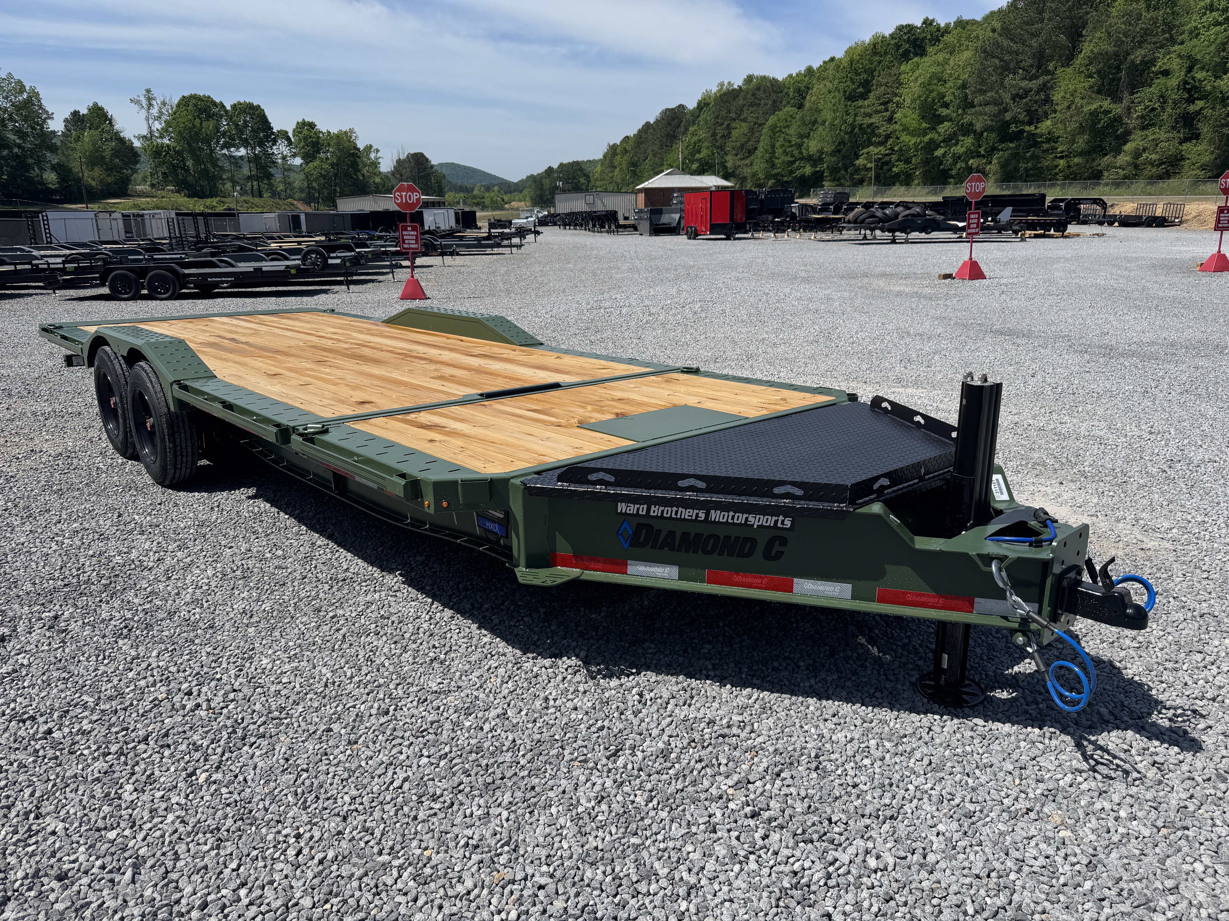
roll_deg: +0.9
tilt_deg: -17.9
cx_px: 614
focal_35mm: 24
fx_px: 852
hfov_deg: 71.6
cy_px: 460
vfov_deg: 56.8
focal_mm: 6.76
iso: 80
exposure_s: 1/7092
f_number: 1.78
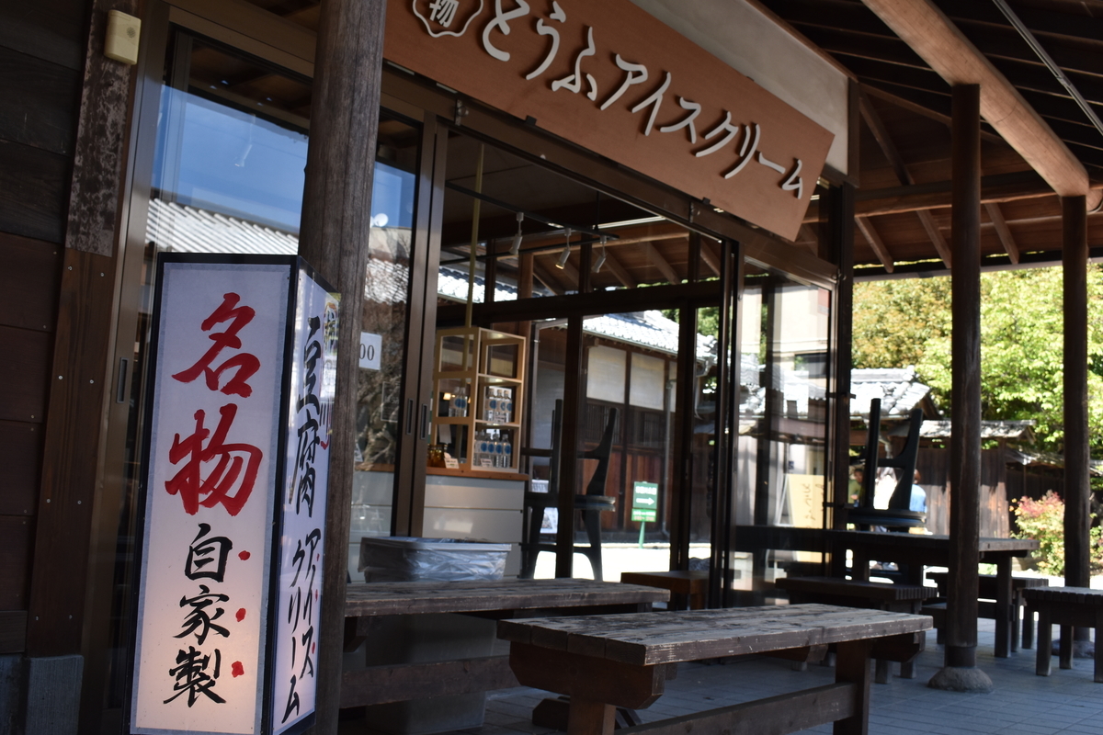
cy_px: 368
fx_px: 1103
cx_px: 552
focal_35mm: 36
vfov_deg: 36.9
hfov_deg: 53.1
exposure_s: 1/250
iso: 400
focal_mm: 24
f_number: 8
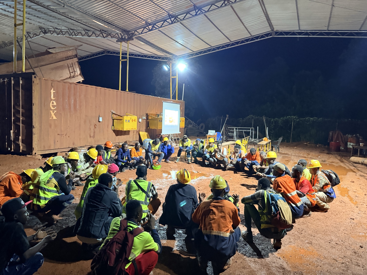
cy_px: 138
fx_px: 254
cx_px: 184
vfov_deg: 56.8
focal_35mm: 24
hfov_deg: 71.6
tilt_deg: -3.3
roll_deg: -2.1
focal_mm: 6.76
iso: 640
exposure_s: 1/33
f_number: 1.78
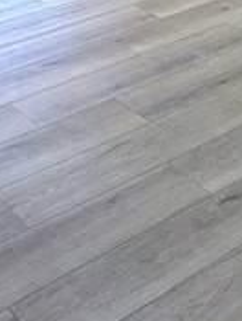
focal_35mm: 70
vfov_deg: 24.7
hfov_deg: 20.1
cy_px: -78
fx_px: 650
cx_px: -30
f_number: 1.7
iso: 77
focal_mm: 2.02
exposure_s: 1/340
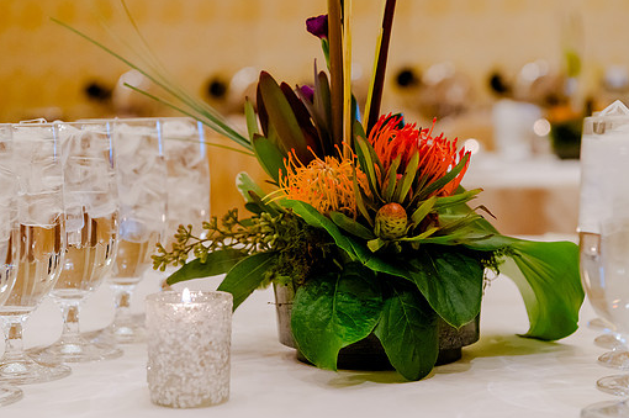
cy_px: 194
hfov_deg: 23.7
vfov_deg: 15.9
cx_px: 296
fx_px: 1501
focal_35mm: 86
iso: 6400
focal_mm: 70
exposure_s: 1/160
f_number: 5.6
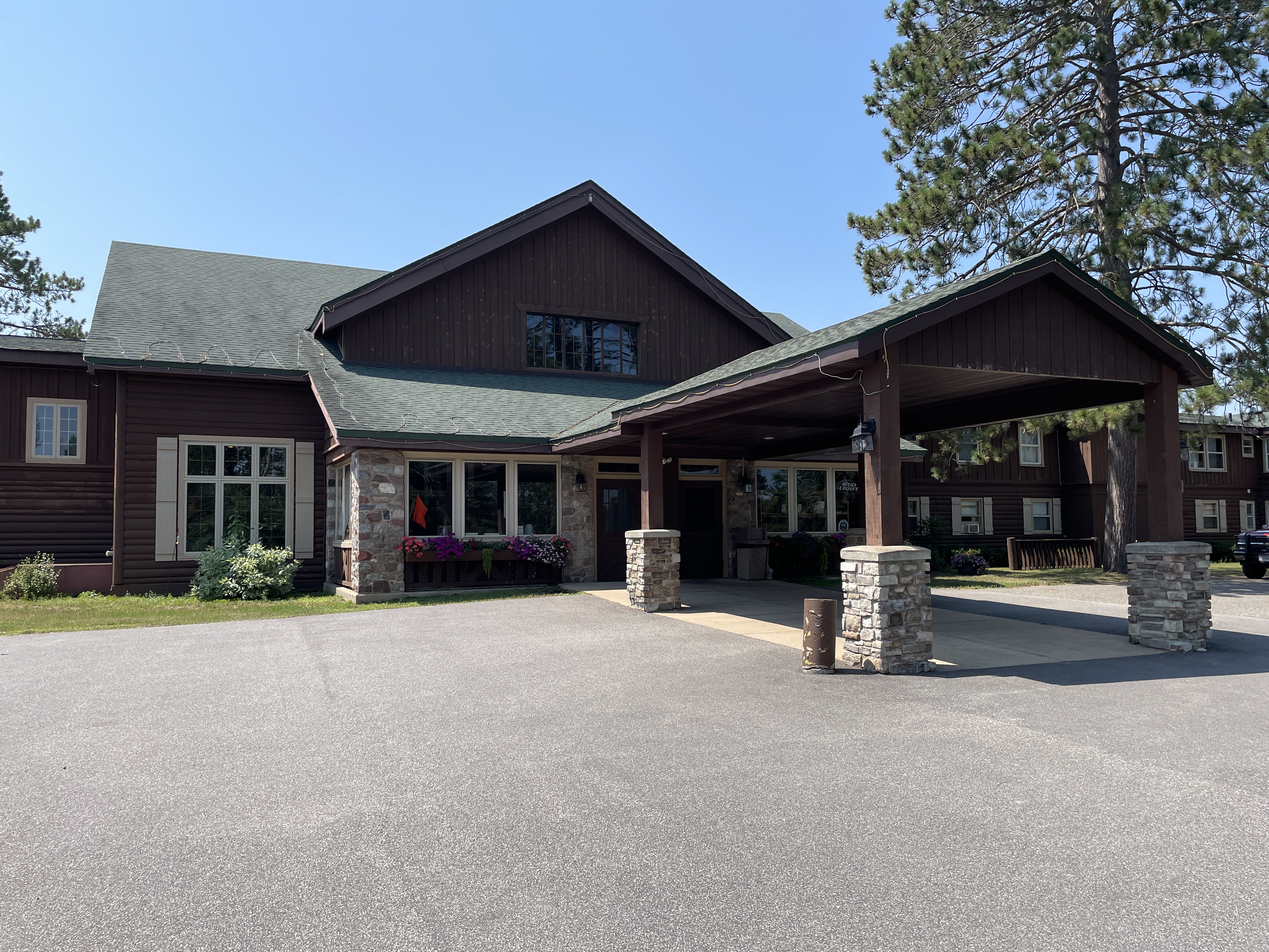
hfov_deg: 67.3
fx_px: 953
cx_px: 634
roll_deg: +1.5
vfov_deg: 53.1
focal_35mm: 26
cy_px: 476
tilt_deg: +3.1
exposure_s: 1/2882
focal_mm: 4.2
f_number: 1.6
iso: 32
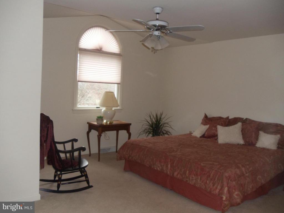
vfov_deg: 32.9
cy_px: 106
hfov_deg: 42.9
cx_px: 142
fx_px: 361
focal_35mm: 44
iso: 200
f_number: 3.5
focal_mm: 6
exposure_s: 1/30
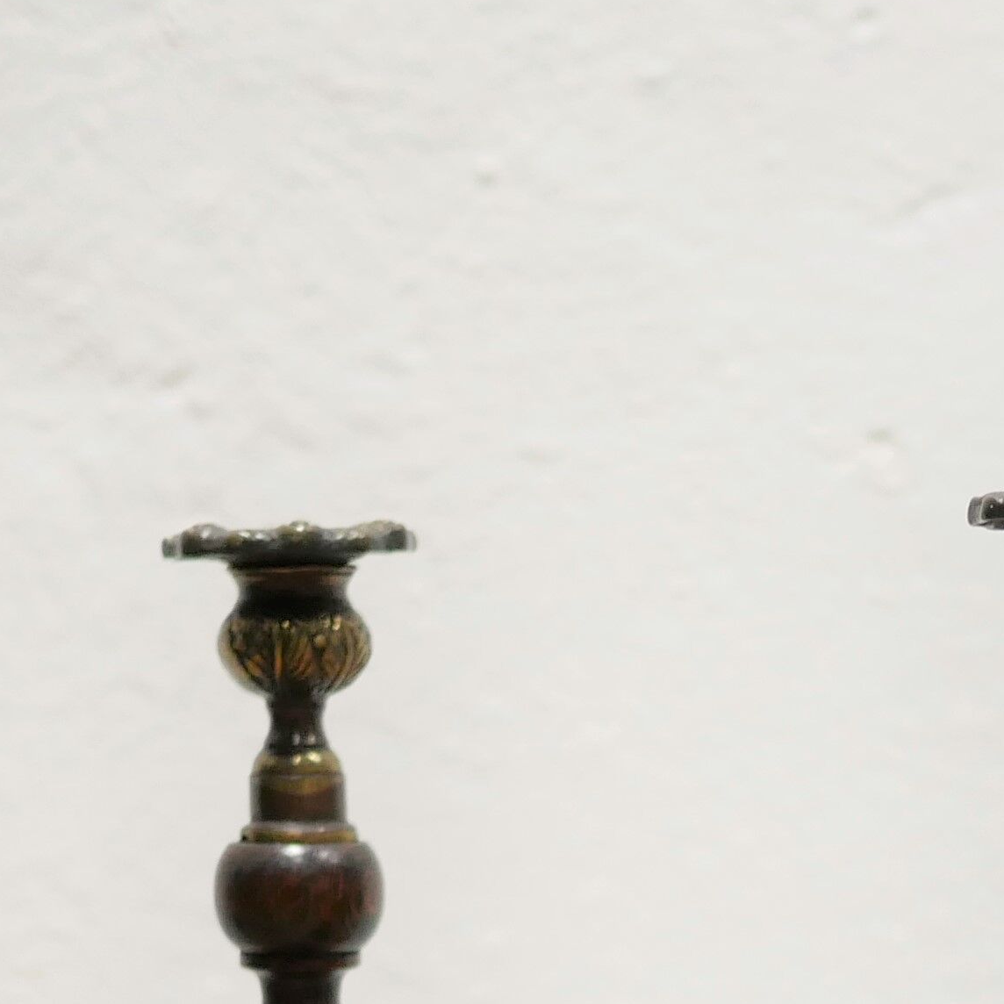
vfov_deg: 12.0
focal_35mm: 142
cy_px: 1290
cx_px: 887
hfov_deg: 12.2
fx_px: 4660
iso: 500
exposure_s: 1/60
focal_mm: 20
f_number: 1.7
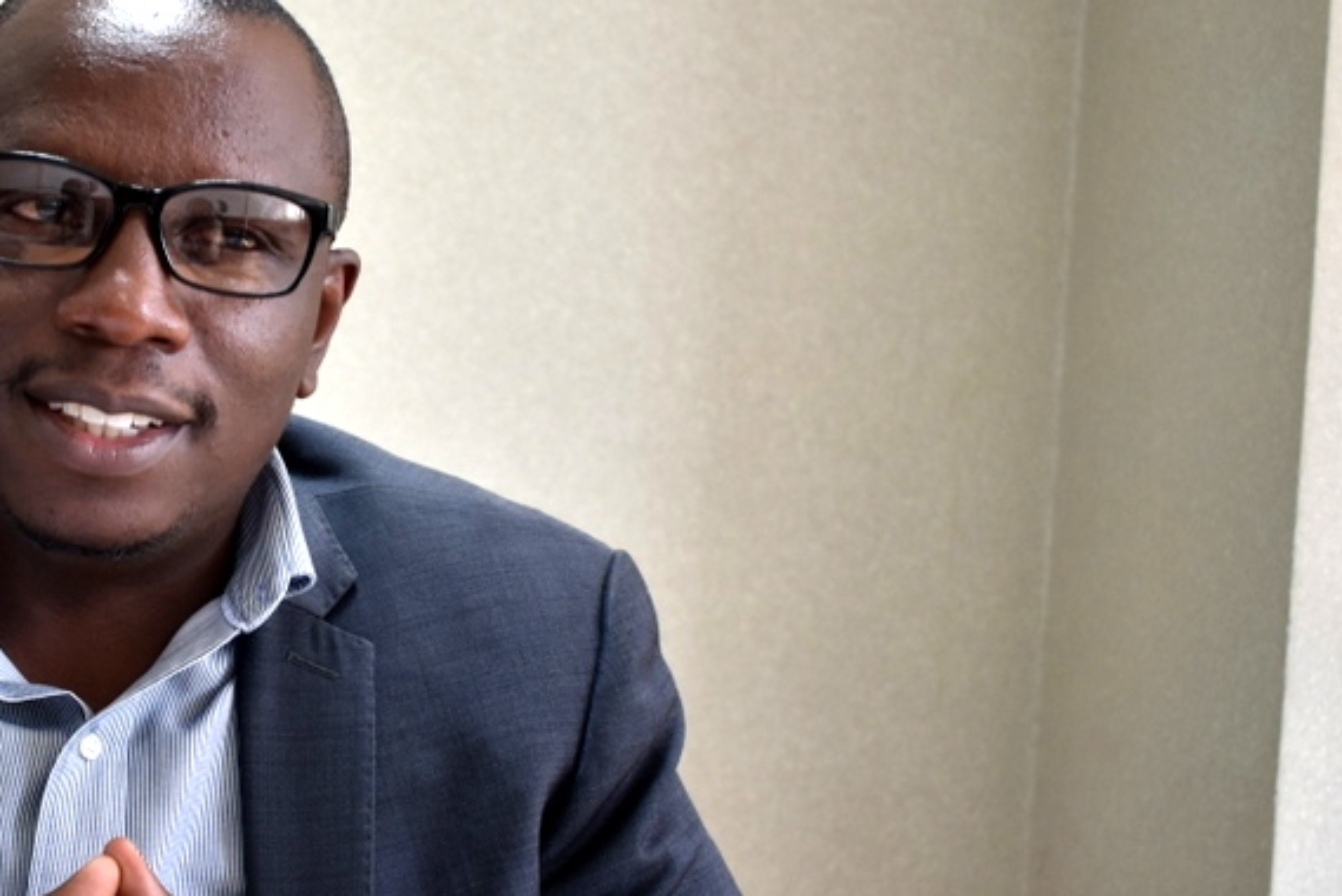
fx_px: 2457
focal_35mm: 66
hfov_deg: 29.8
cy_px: 460
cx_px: 245
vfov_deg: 20.7
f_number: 4
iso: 500
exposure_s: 1/25
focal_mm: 25
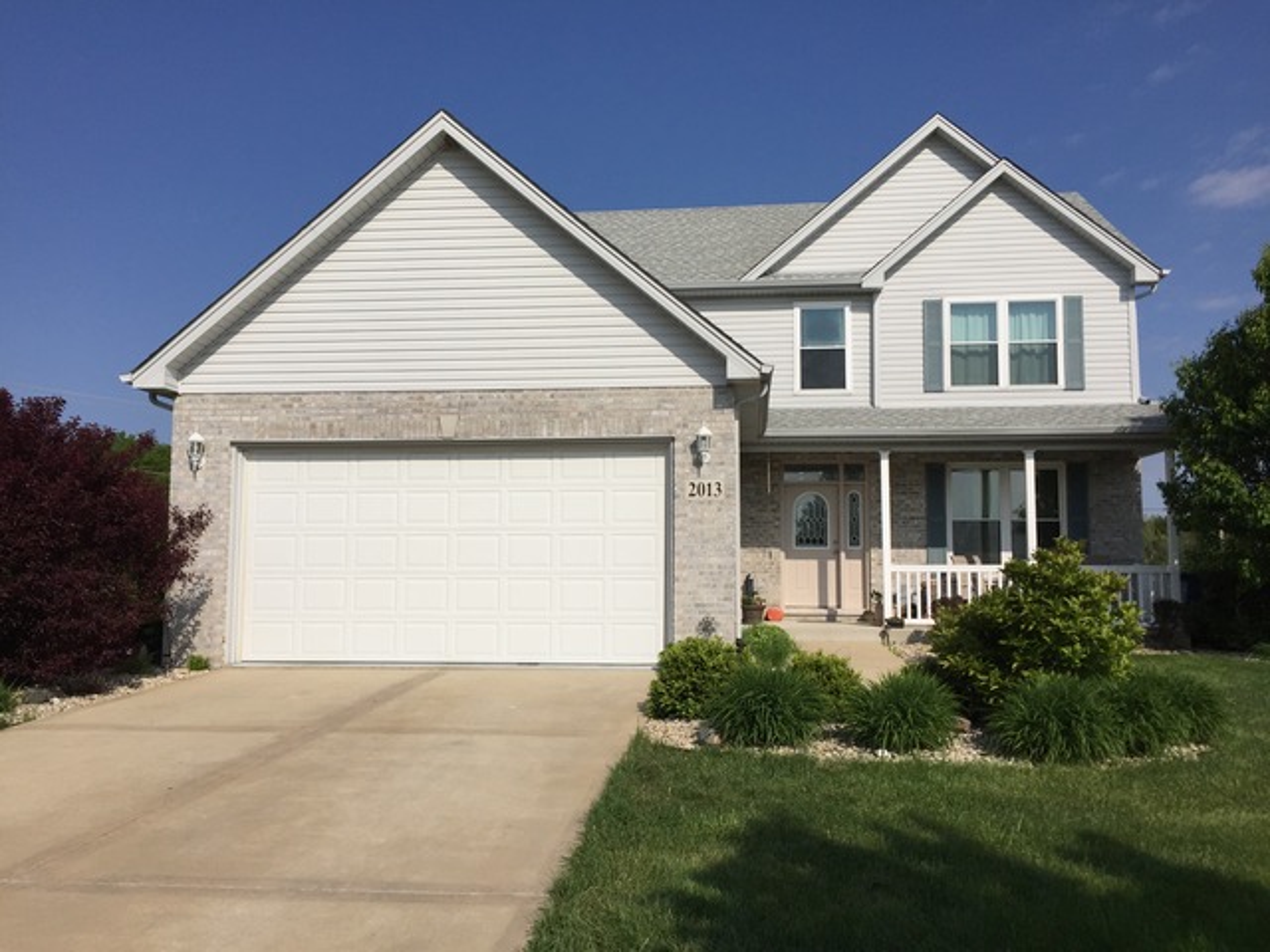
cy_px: 476
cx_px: 635
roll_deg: -0.4
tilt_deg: +5.8
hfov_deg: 61.7
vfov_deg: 48.2
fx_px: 1064
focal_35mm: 29
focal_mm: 4.15
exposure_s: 1/5650
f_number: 2.2
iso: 32
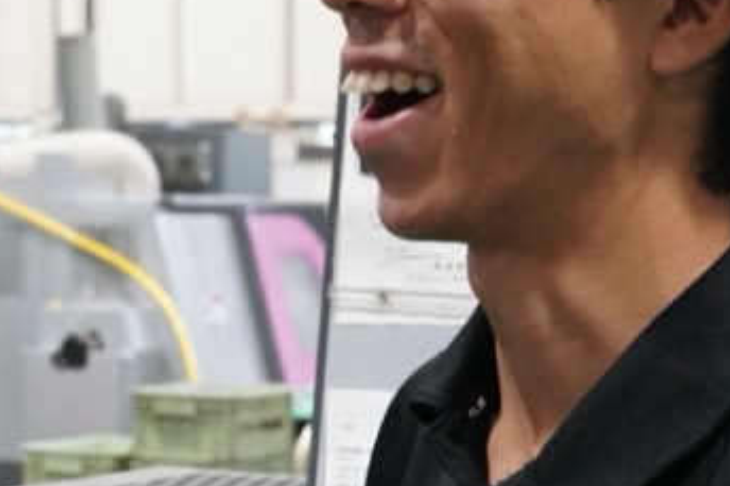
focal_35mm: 150
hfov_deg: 13.3
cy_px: 103
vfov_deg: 9.1
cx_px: -159
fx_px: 3040
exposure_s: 1/100
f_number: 6.3
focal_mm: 43
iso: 6400
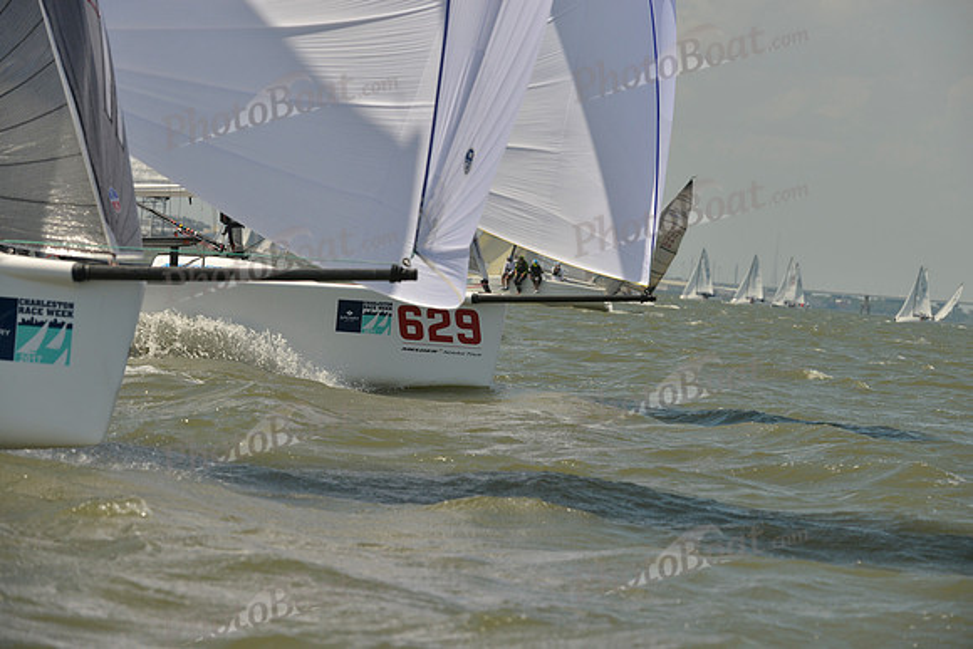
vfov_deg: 6.9
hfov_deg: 10.3
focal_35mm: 200
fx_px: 5407
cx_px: 486
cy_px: 324
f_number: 9
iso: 280
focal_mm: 200
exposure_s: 1/1600
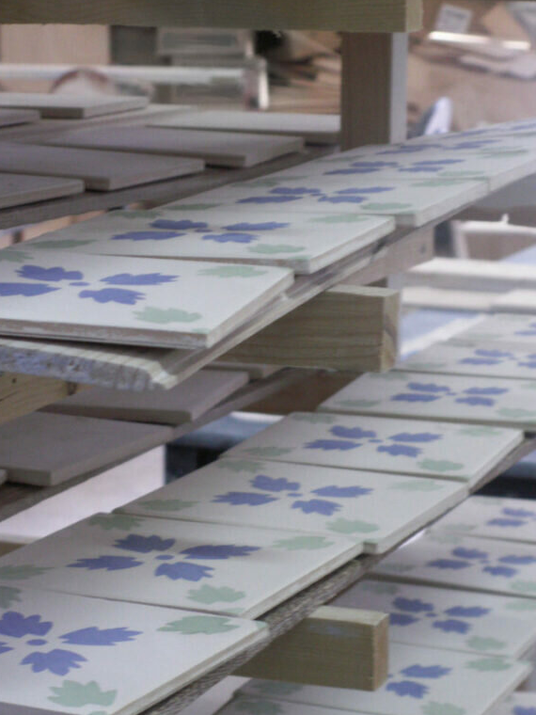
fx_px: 2374
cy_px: 409
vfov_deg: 17.1
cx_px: 235
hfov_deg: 12.9
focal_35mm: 115
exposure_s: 1/25
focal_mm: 15.16
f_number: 3.5
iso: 160
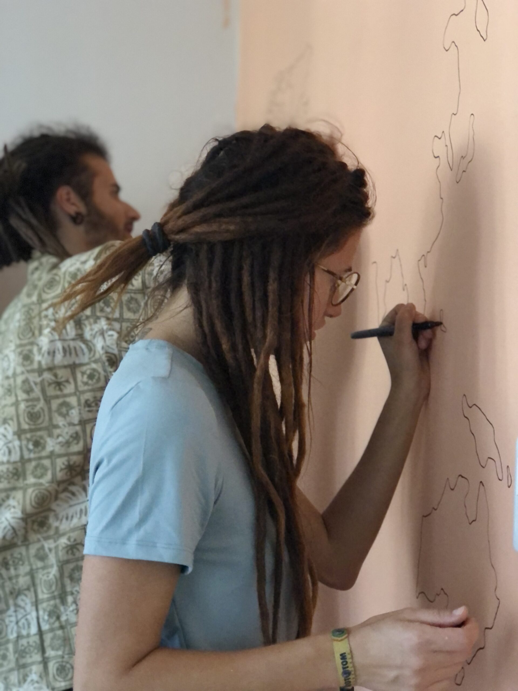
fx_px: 1137
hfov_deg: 25.7
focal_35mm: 57
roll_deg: -1.3
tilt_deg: -1.4
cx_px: 259
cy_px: 346
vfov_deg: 33.8
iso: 1250
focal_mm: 6.6
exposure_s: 1/30
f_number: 2.8
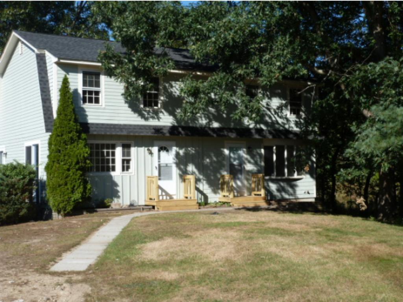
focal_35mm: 52
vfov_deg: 28.1
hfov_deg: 36.8
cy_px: 151
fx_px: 606
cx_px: 202
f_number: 4.3
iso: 100
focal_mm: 9.4
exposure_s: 1/500
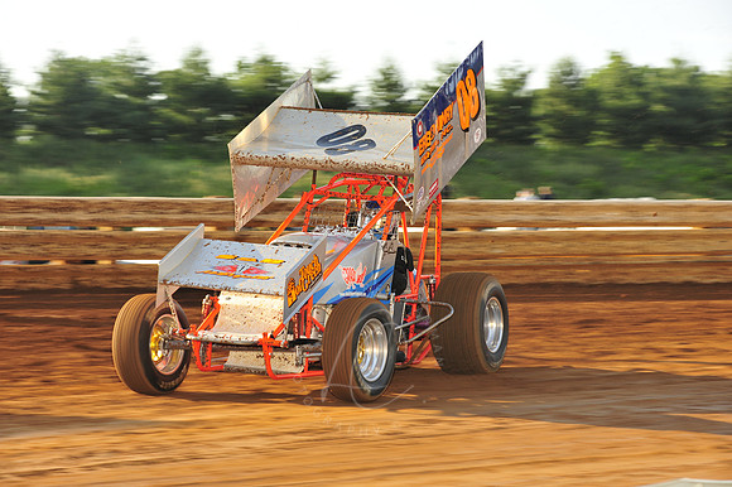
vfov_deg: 11.4
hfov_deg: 17.1
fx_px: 2439
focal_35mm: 120
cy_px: 244
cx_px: 366
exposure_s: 1/320
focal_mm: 120
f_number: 9
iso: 500
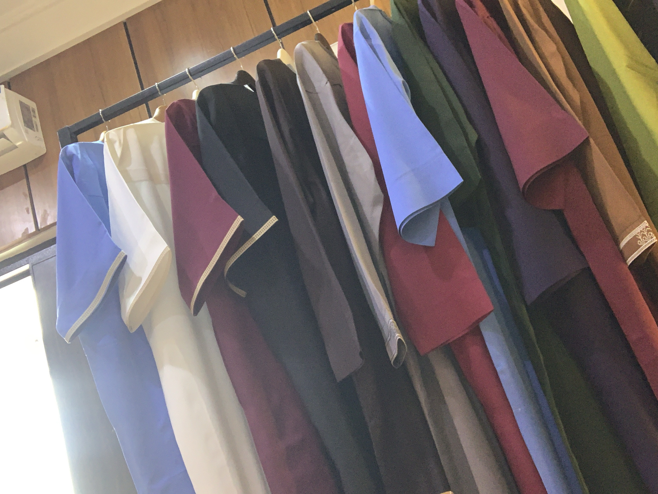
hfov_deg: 56.8
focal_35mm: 32
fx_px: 608
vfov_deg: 44.2
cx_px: 329
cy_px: 247
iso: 125
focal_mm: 2.87
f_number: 2.2
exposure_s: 1/48
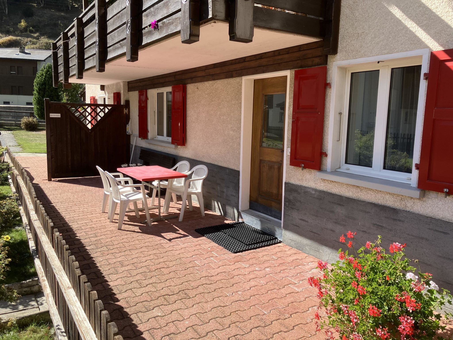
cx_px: 226
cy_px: 170
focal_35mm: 28
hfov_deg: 63.4
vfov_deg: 49.7
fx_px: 366
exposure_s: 1/917
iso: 32
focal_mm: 3.99
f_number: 1.8
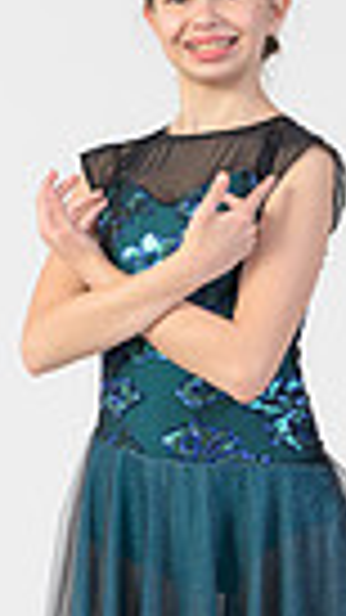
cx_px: 301
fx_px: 5288
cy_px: 346
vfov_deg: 6.7
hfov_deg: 3.7
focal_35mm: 324
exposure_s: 1/160
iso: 400
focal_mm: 94
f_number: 6.3
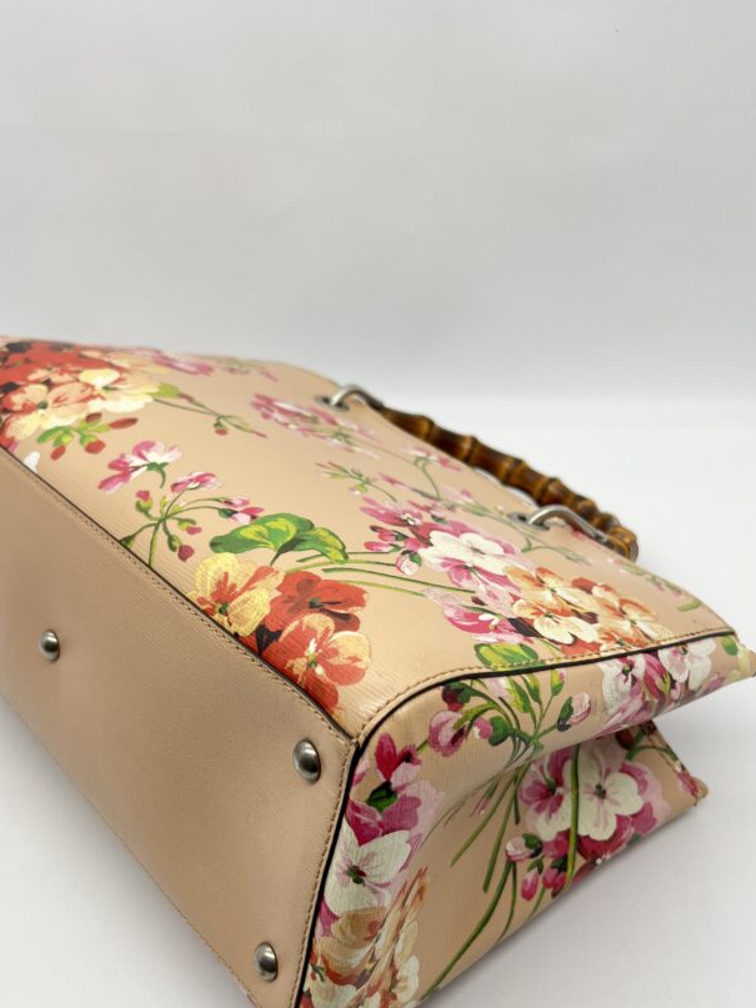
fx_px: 961
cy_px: 612
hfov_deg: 42.8
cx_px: 324
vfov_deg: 54.9
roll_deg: +6.0
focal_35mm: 33
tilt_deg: -38.5
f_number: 1.5
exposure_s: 1/125
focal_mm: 5.7
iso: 32
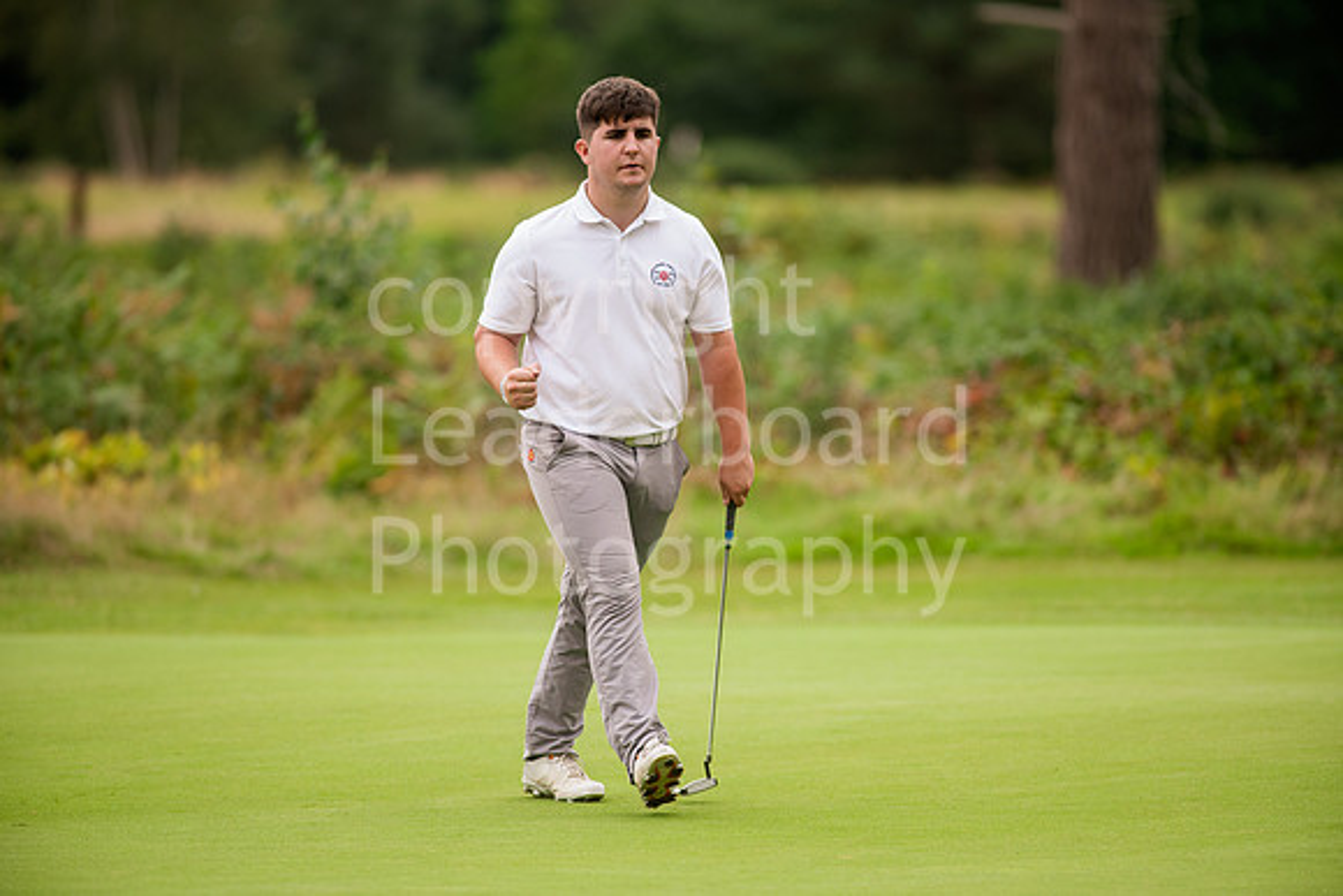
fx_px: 11194
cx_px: 672
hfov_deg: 6.9
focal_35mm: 300
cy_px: 448
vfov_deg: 4.6
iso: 500
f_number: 4
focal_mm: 300
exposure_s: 1/2000
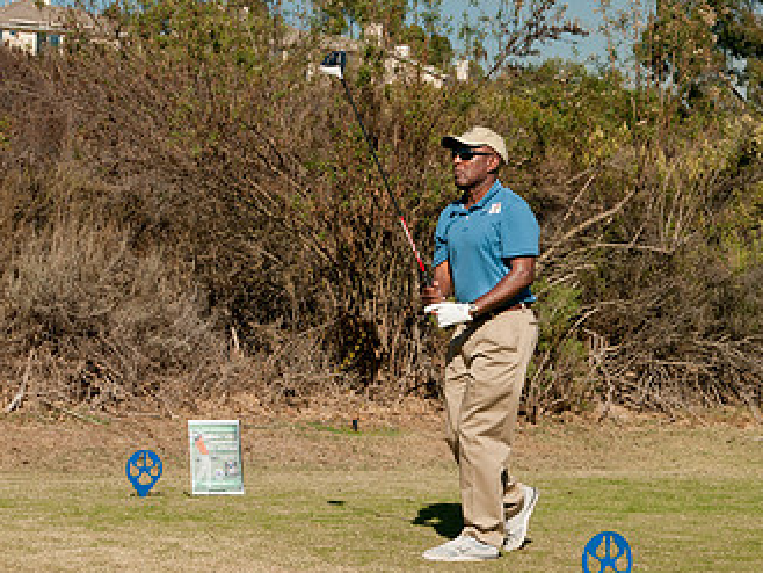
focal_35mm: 93
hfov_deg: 21.0
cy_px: 309
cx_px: 252
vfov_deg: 15.9
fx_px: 2051
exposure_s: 1/250
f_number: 8
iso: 200
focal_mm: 35
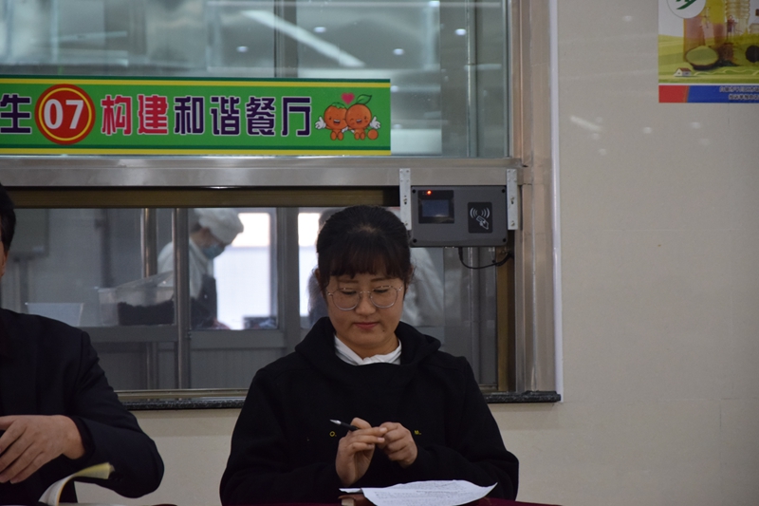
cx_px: 380
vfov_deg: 8.7
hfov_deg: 13.0
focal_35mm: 158
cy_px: 253
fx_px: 3320
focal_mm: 105
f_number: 5.6
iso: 1400
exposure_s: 1/125
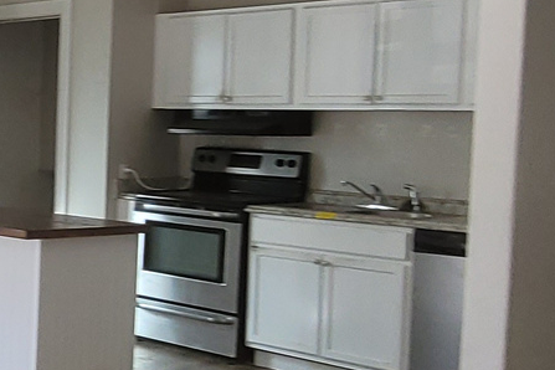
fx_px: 956
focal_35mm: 62
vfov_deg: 21.9
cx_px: -123
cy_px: 207
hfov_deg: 28.0
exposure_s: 1/120
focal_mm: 2.2
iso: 100
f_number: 2.2
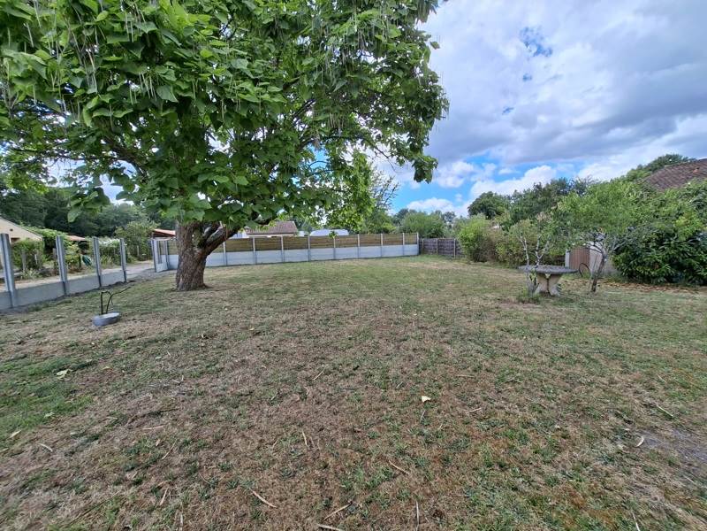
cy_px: 266
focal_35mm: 13
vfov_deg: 89.9
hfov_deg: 106.2
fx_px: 266
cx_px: 354
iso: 40
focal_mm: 1.74
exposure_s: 1/410
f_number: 2.2
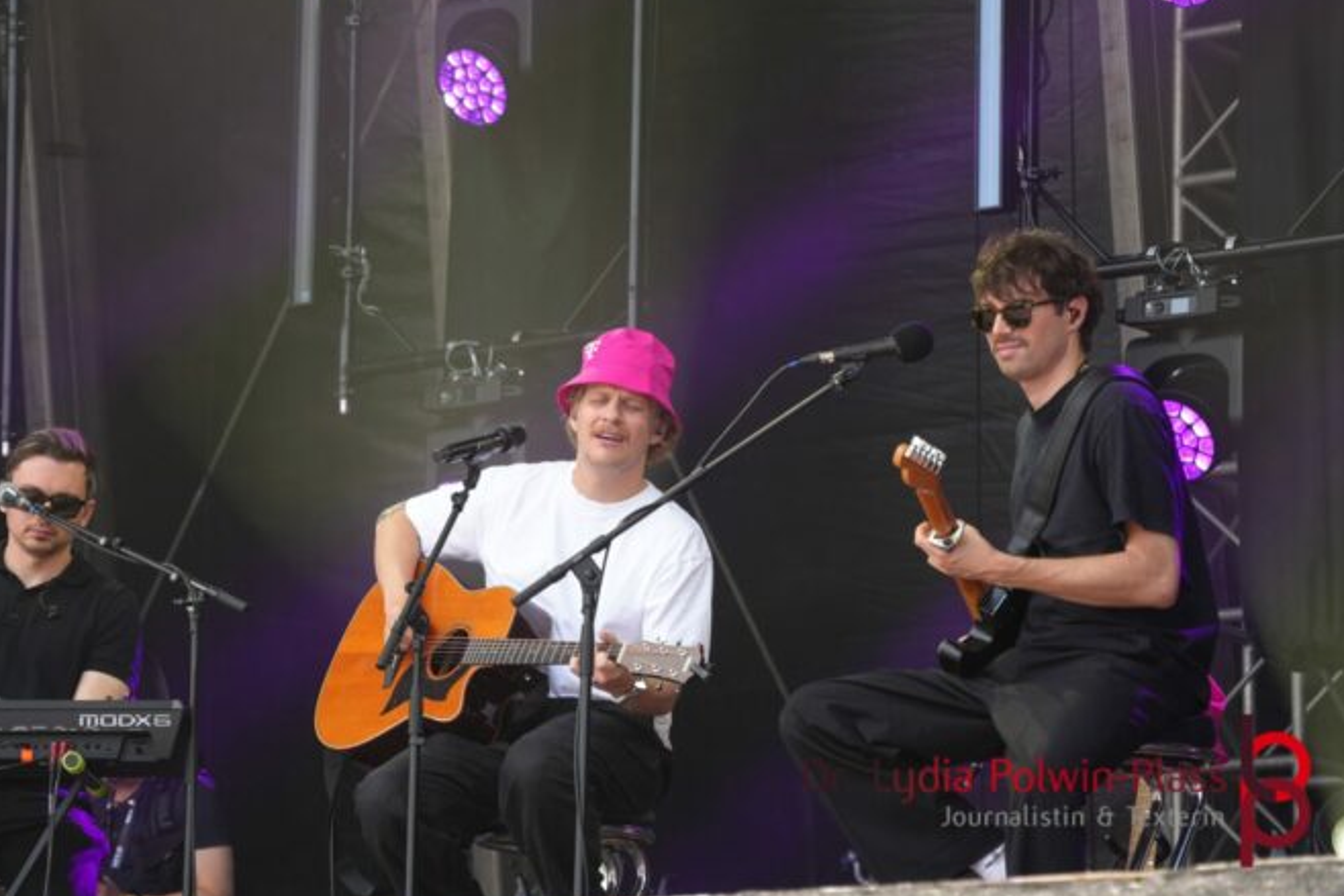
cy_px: 465
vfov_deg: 8.2
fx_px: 6273
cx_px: 574
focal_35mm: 168
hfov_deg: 12.2
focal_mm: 96
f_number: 5.6
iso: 125
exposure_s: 1/160
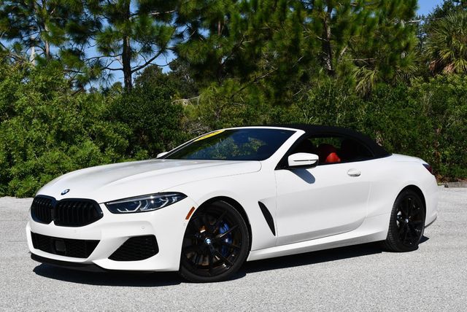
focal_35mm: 56
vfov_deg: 24.2
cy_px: 156
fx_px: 727
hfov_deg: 35.6
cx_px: 234
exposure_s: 1/320
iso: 100
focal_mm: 28
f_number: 9
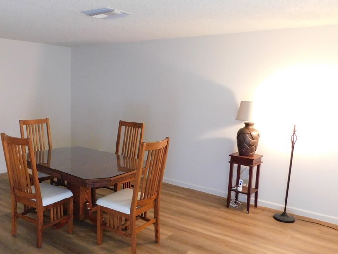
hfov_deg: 54.4
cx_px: 118
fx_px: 322
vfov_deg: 42.7
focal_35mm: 33
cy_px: 151
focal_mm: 4
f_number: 3
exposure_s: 1/8
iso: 720
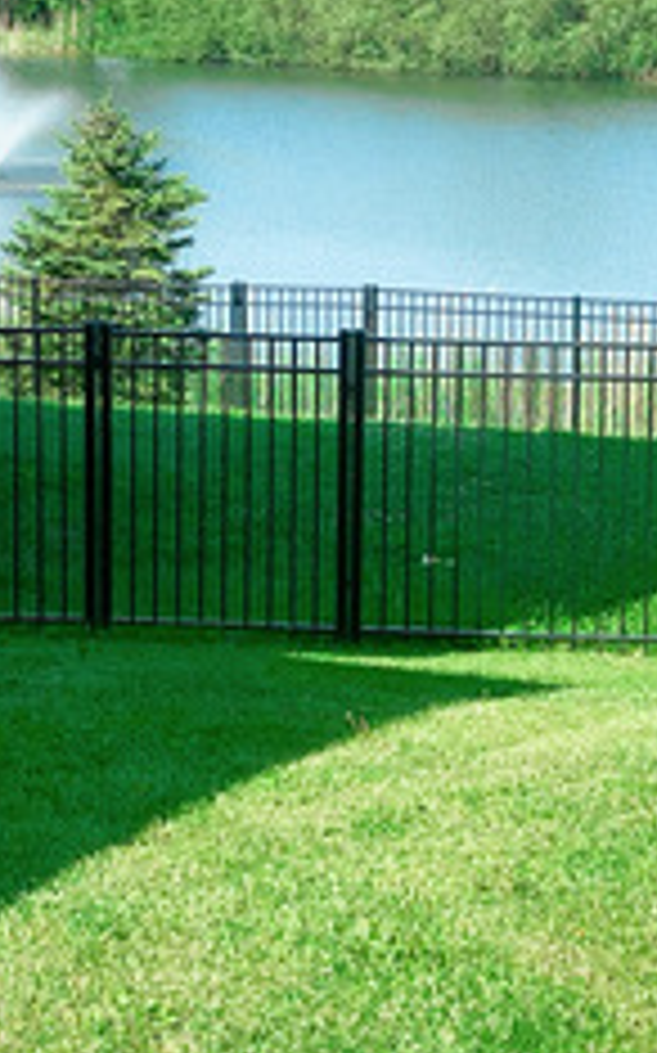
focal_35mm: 113
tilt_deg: -6.3
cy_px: 292
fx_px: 3241
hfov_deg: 11.5
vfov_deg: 18.4
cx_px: 567
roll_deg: -0.9
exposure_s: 1/1142
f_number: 2
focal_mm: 6
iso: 20
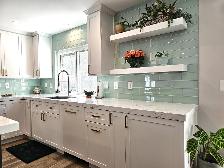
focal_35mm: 23
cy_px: 84
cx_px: 112
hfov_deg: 73.9
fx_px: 149
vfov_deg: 58.9
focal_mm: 6.3
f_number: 1.7
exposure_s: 1/120
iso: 50
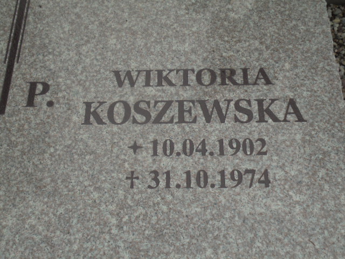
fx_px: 379
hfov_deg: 49.0
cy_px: 130
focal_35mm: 38
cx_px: 172
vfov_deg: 37.7
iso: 100
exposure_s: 1/640
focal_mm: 6.9
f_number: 4.2
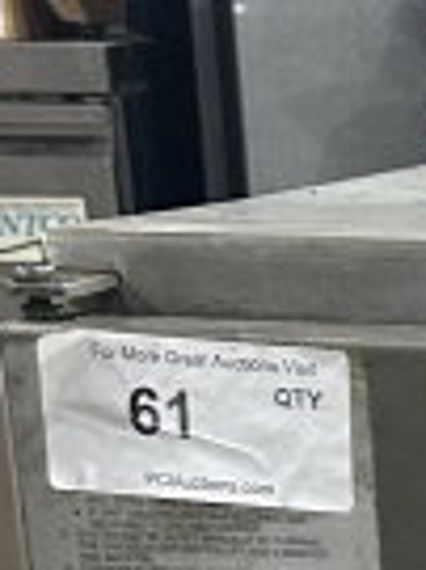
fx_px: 2383
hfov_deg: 9.3
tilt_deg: -26.6
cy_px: 1277
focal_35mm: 145
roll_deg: -3.1
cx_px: 962
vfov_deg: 11.7
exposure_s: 1/60
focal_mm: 6.86
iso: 320
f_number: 1.78
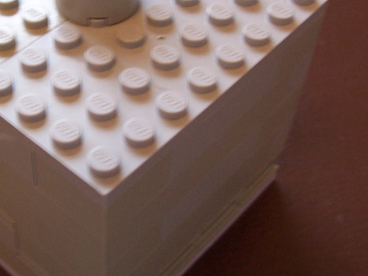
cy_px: 91
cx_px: 89
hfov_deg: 29.8
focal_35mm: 64
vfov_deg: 22.8
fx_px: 680
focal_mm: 6
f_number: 2.8
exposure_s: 1/8
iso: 140
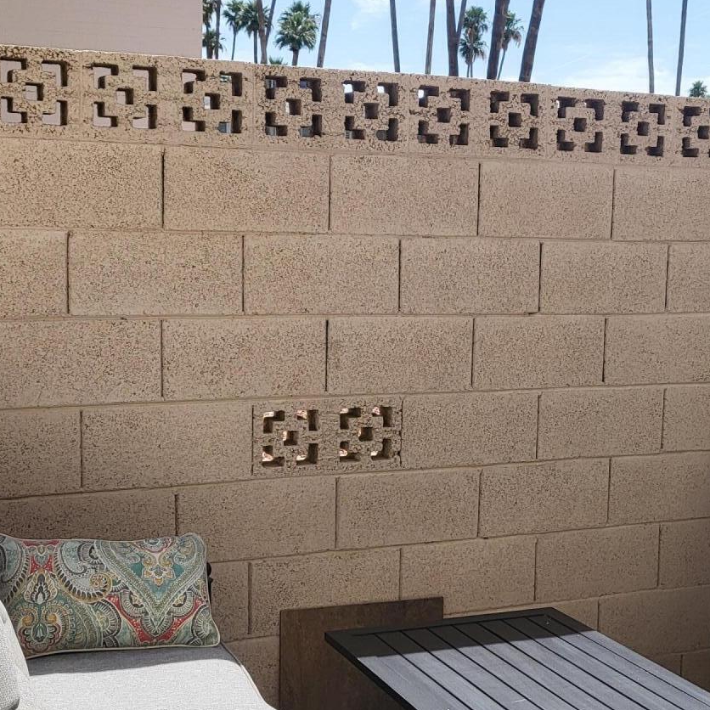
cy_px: 373
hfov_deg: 30.9
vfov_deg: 31.1
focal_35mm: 55
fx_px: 1276
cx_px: 449
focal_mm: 4.25
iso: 50
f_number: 1.8
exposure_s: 1/2077
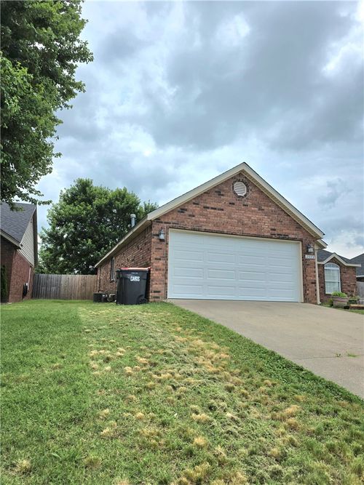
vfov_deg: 73.9
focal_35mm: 23
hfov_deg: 58.9
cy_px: 242
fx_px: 323
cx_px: 182
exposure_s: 1/10000
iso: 80
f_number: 1.7
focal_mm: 6.3
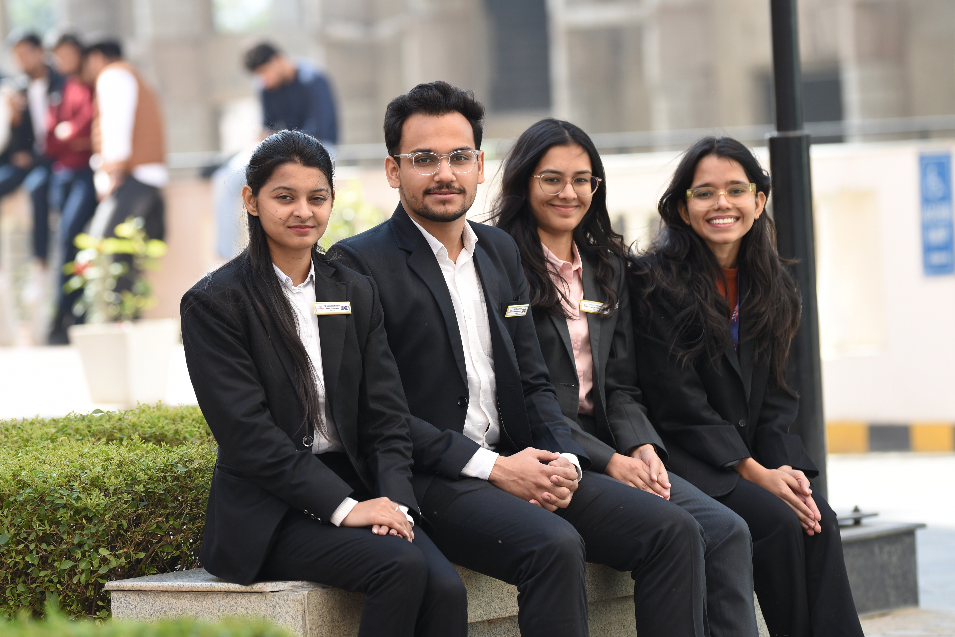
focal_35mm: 195
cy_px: 318
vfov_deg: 7.0
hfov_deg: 10.5
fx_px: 5174
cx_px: 478
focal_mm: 130
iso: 100
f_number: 2.8
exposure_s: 1/320
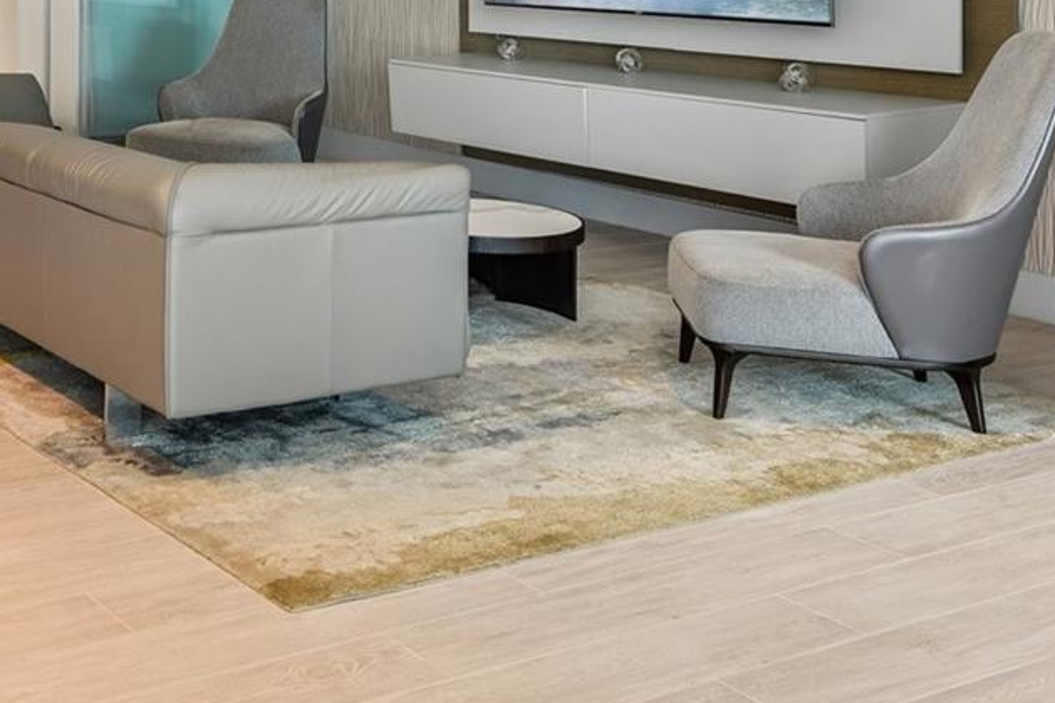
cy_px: -70
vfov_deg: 22.8
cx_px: -2
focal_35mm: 56
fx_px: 1641
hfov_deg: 32.7
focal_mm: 22
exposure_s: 1/2
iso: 200
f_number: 9
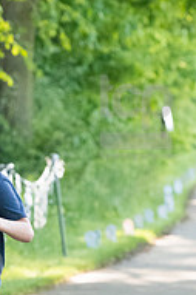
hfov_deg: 2.4
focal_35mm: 581
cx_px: -33
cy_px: 281
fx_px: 4753
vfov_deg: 3.5
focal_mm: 165
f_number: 5.6
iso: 4000
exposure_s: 1/1600
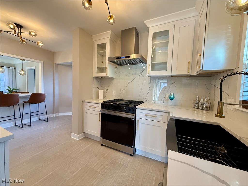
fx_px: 100
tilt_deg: -3.3
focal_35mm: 14
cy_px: 93
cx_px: 124
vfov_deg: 85.7
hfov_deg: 102.1
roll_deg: -2.2
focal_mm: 2.22
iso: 200
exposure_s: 1/100
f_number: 2.2
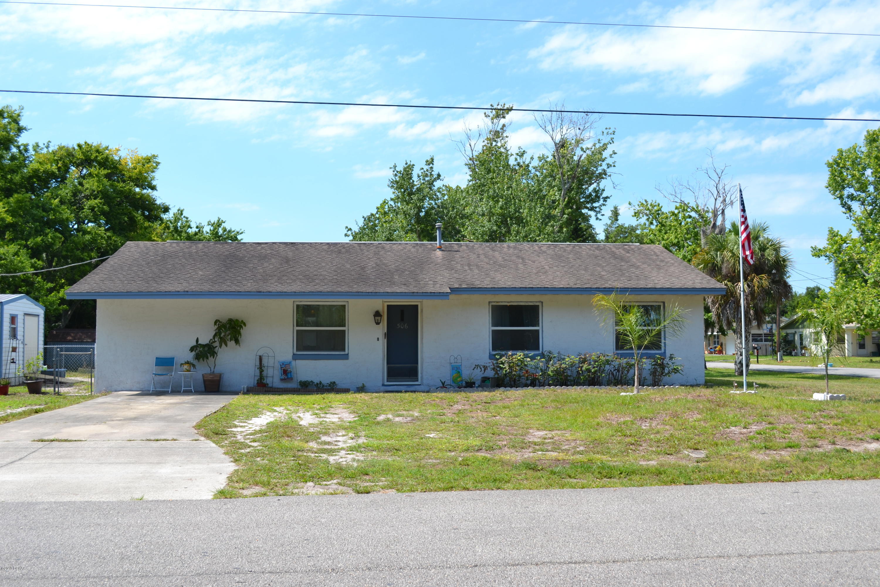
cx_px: 440
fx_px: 880
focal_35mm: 36
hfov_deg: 53.1
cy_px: 294
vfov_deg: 36.9
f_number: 7.1
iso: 100
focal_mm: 24
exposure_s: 1/200
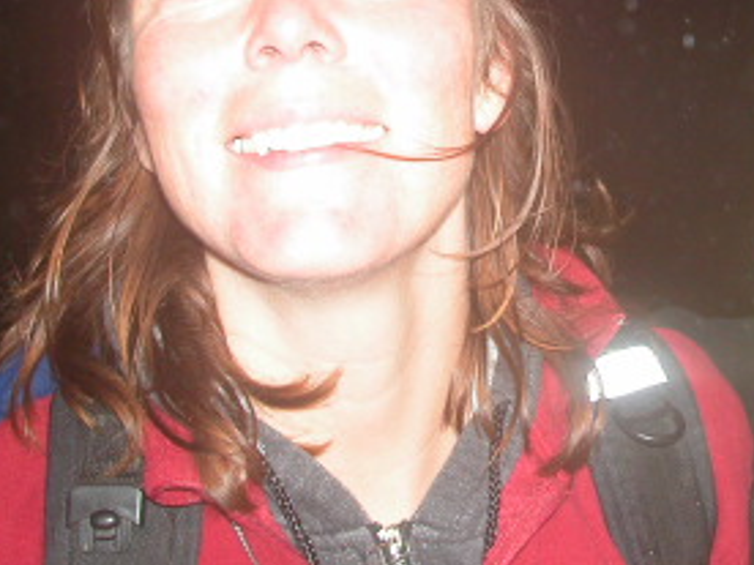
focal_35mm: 65
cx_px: 609
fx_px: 1416
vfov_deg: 22.2
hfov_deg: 29.1
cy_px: 85
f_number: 5.6
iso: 125
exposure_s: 1/60
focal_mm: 7.1
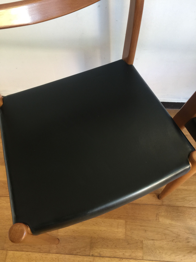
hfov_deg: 48.2
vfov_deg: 61.7
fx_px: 219
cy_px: 131
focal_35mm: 29
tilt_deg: -63.7
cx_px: 98
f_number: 2.2
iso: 50
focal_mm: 4.15
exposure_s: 1/17
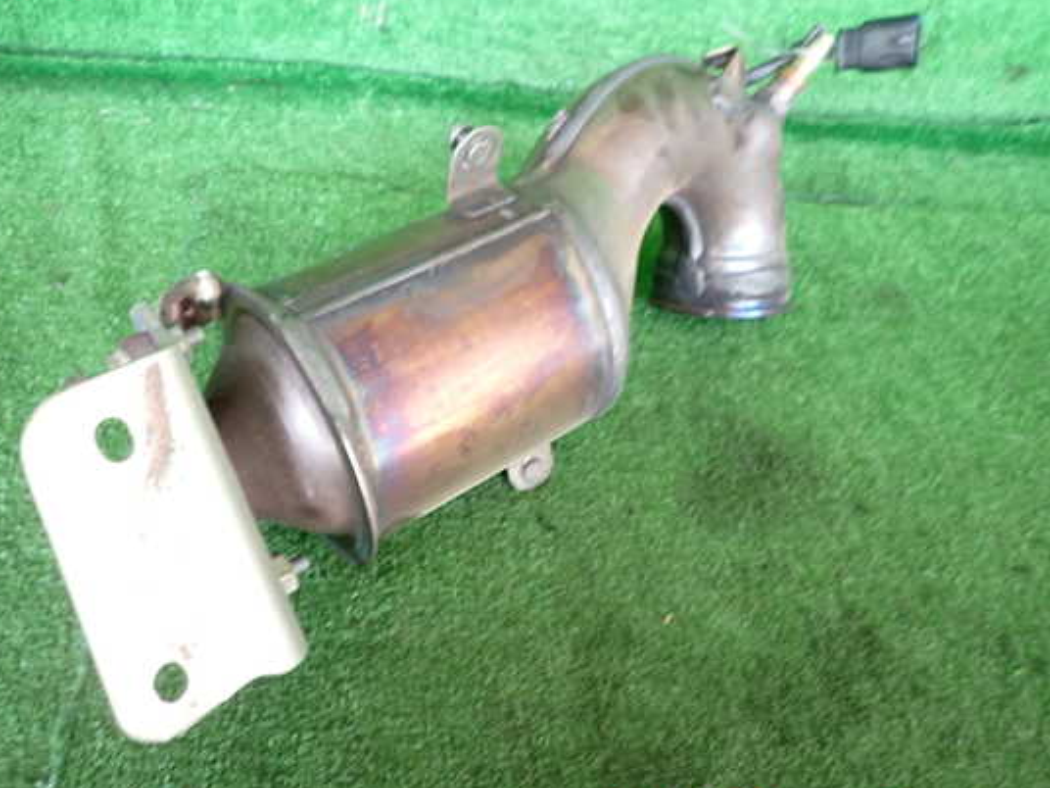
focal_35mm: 28
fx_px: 849
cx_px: 464
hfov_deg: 63.3
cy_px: 394
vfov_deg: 49.7
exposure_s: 1/30
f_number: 2
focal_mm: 4.5
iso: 200
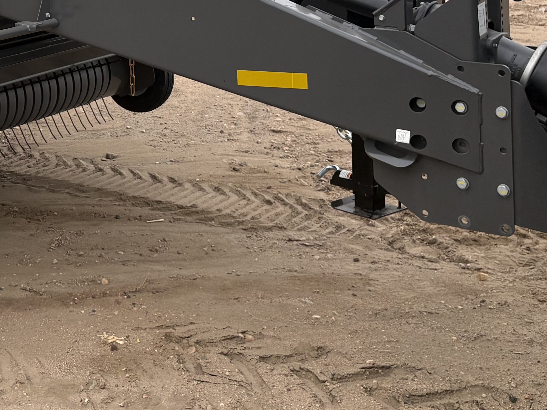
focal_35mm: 69
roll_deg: +2.6
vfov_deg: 19.6
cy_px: -124
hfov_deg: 26.4
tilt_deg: -2.1
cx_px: -21
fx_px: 1090
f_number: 1.6
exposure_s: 1/1337
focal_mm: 5.96
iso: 50
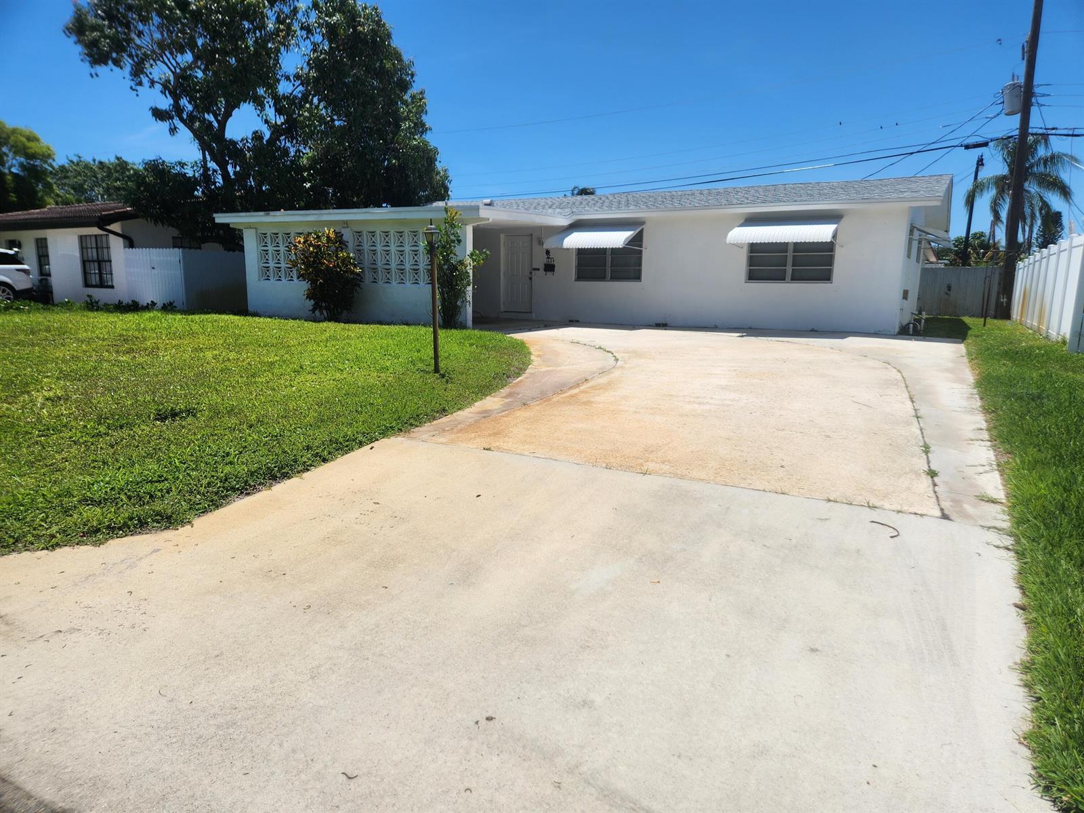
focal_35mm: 23
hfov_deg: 73.9
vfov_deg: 58.9
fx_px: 720
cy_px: 406
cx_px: 542
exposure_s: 1/3050
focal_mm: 5.4
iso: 20
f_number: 1.8
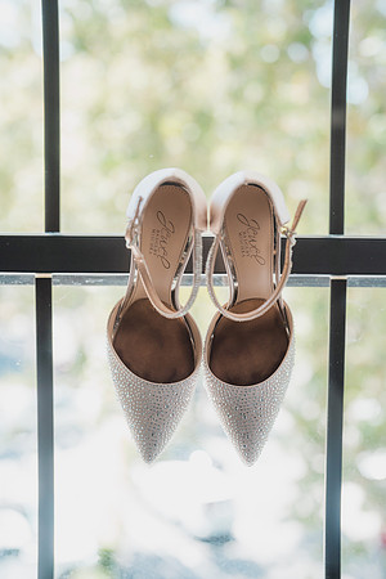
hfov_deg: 27.0
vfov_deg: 39.6
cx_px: 193
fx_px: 804
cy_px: 290
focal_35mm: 50
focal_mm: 50
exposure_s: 1/400
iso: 640
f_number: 2.8
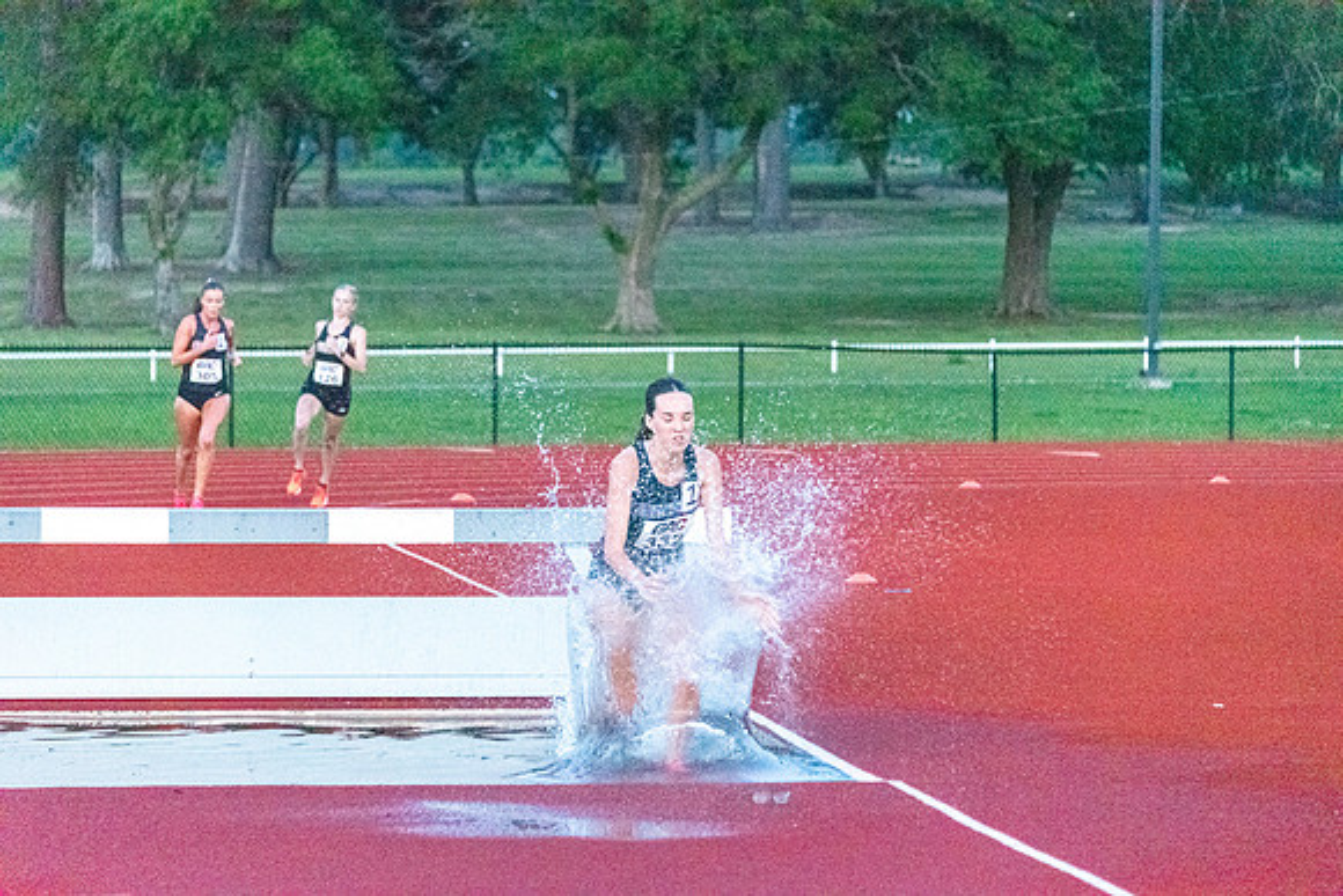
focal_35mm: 180
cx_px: 672
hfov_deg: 11.4
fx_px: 6716
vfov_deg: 7.6
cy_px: 448
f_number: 5.6
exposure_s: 1/640
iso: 12800
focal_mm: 180
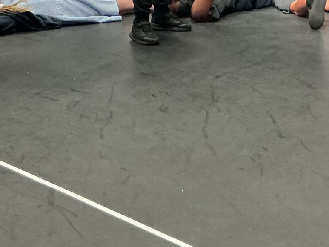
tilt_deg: -6.1
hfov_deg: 20.4
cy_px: -85
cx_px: 189
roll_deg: +0.7
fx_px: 913
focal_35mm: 96
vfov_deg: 14.7
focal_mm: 3
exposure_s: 1/33
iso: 250
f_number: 1.8
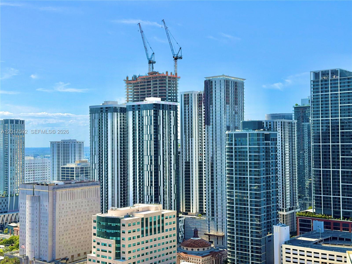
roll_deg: +1.2
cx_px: 176
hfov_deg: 39.7
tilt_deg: +0.3
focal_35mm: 48
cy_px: 132
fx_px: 488
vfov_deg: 30.3
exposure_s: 1/6536
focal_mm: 6.76
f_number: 1.78
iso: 64
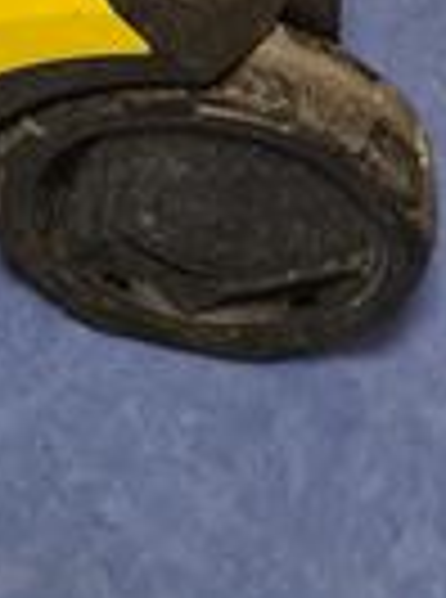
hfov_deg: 14.8
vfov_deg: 16.4
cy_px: -517
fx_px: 1692
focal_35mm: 98
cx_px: 16
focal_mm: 5.4
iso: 250
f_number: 1.8
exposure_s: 1/50
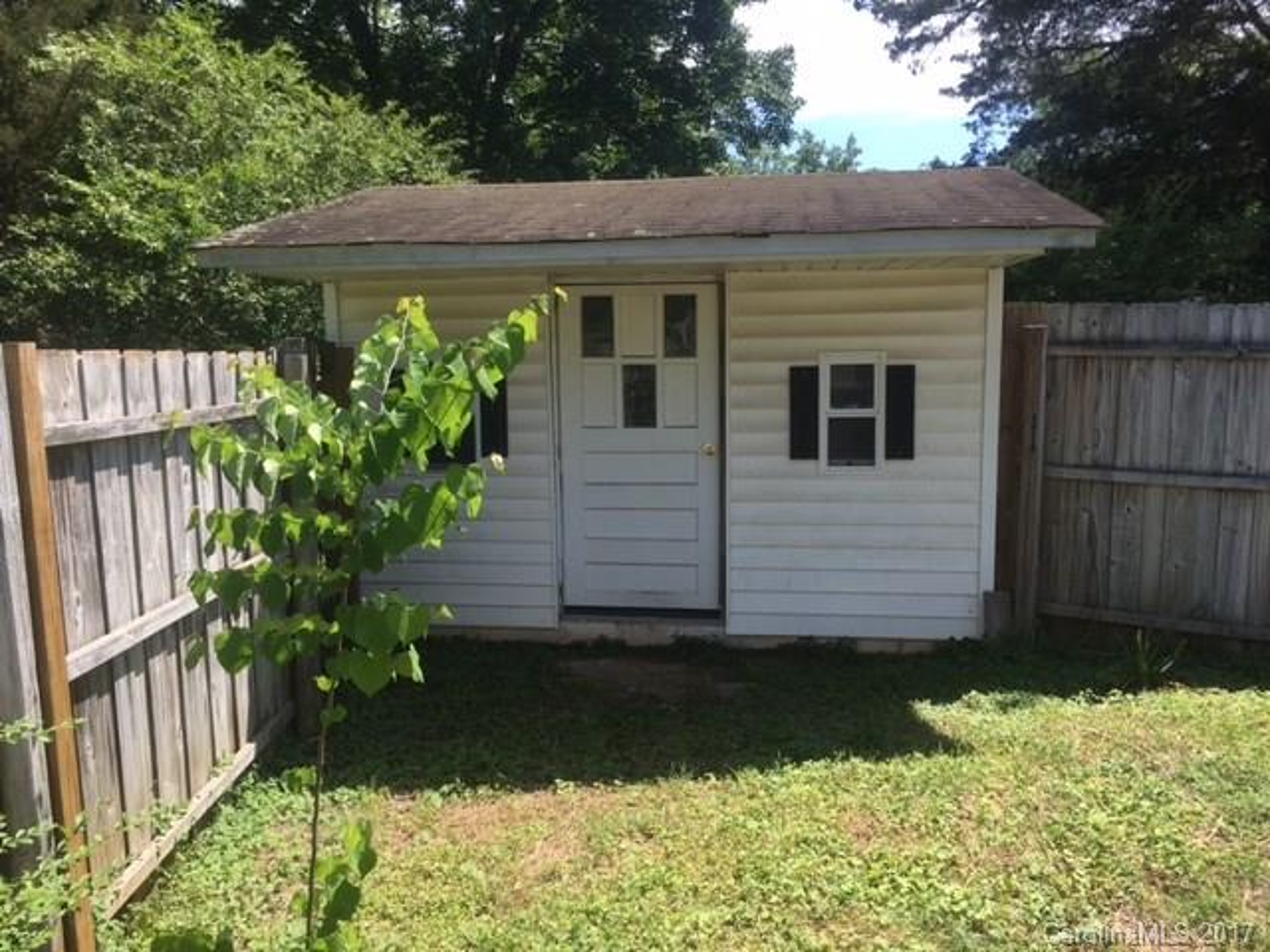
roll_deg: +1.6
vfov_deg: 48.2
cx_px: 635
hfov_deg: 61.7
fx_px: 1064
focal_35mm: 29
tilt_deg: -4.9
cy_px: 476
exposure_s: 1/699
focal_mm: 4.15
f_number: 2.2
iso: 25
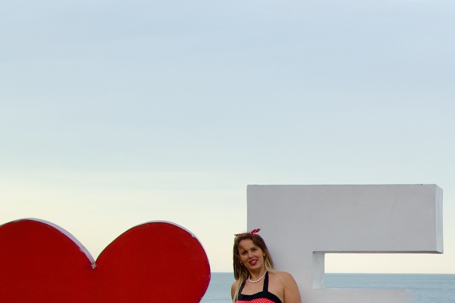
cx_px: 537
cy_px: 366
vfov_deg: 11.4
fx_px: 1491
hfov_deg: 16.7
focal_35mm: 118
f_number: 4.5
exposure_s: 1/250
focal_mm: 29
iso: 160
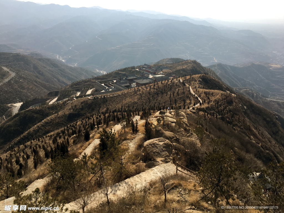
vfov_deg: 48.2
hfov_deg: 61.7
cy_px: 106
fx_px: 238
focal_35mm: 29
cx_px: 142
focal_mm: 4.15
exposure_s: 1/1282
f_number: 2.2
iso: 25
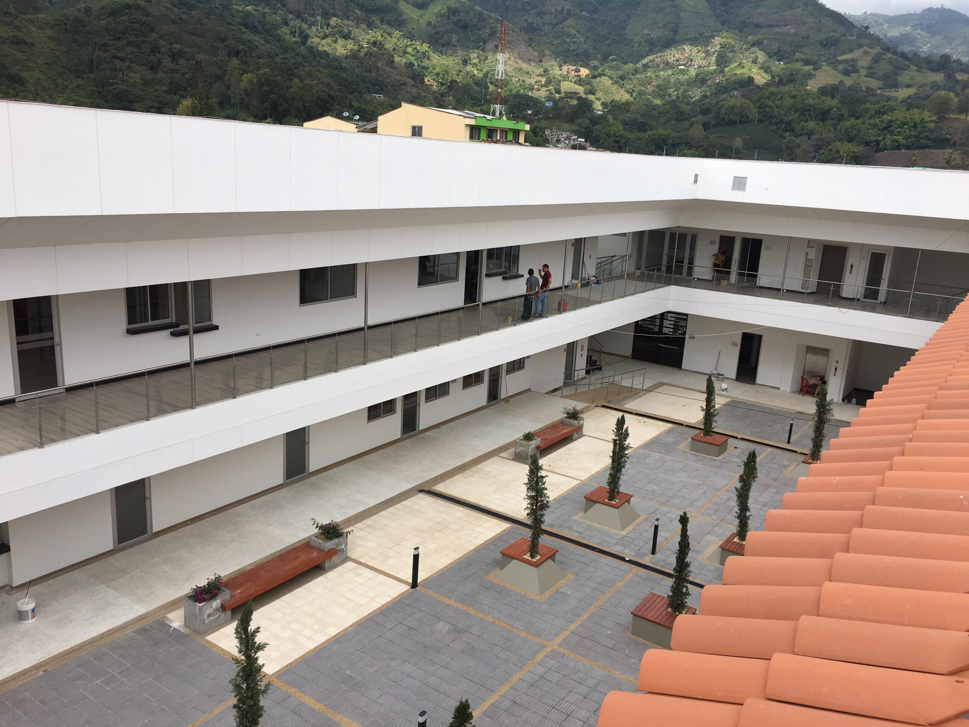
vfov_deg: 48.2
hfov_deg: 61.7
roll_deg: -3.8
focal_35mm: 29
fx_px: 812
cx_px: 484
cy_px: 364
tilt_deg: -14.1
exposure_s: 1/1748
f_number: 2.2
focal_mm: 4.15
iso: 25
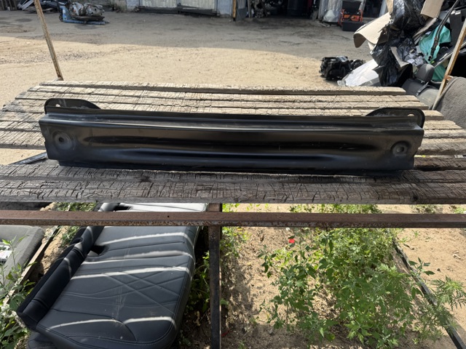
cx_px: 233
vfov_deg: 56.8
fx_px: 323
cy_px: 174
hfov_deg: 71.6
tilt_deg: -31.1
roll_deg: -1.7
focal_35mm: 24
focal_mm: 6.76
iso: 80
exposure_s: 1/1285
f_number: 1.78
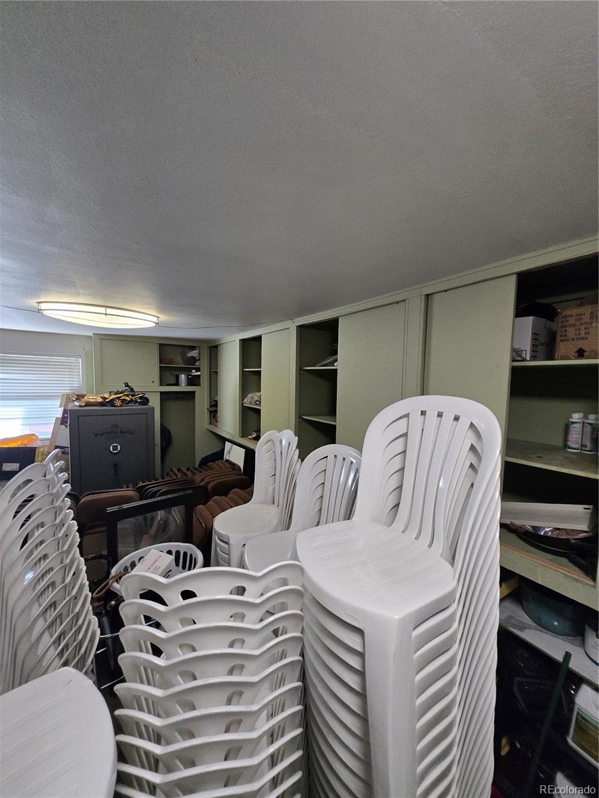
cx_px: 300
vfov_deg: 106.2
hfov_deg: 89.9
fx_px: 300
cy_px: 399
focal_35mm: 13
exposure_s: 1/60
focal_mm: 1.7
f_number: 2.2
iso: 200
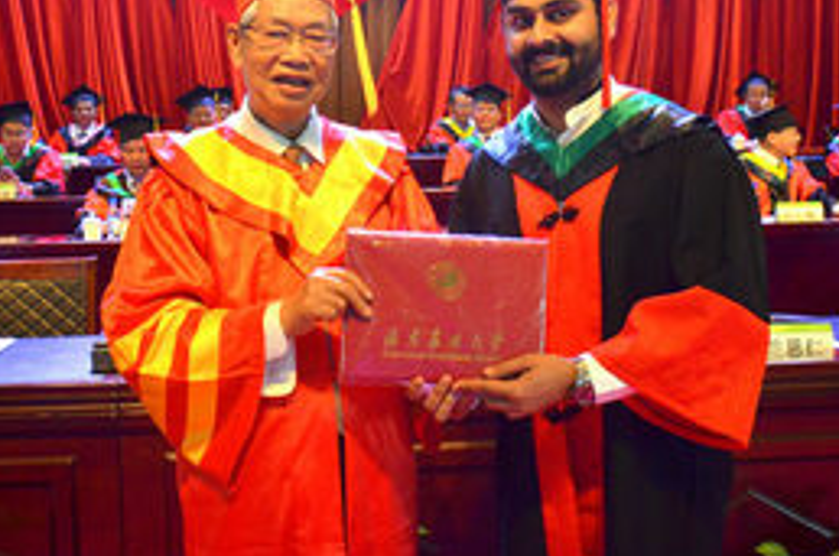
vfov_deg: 27.2
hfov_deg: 40.5
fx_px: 1135
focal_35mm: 49
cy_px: 141
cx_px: 384
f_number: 3.8
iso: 800
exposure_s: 1/125
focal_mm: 21
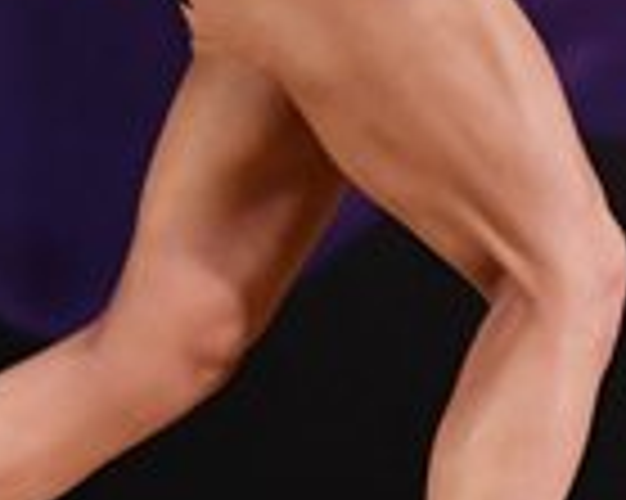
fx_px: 21810
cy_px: -54
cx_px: 786
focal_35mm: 1178
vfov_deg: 1.3
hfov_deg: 1.6
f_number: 5.6
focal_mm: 150
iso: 3200
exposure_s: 1/400
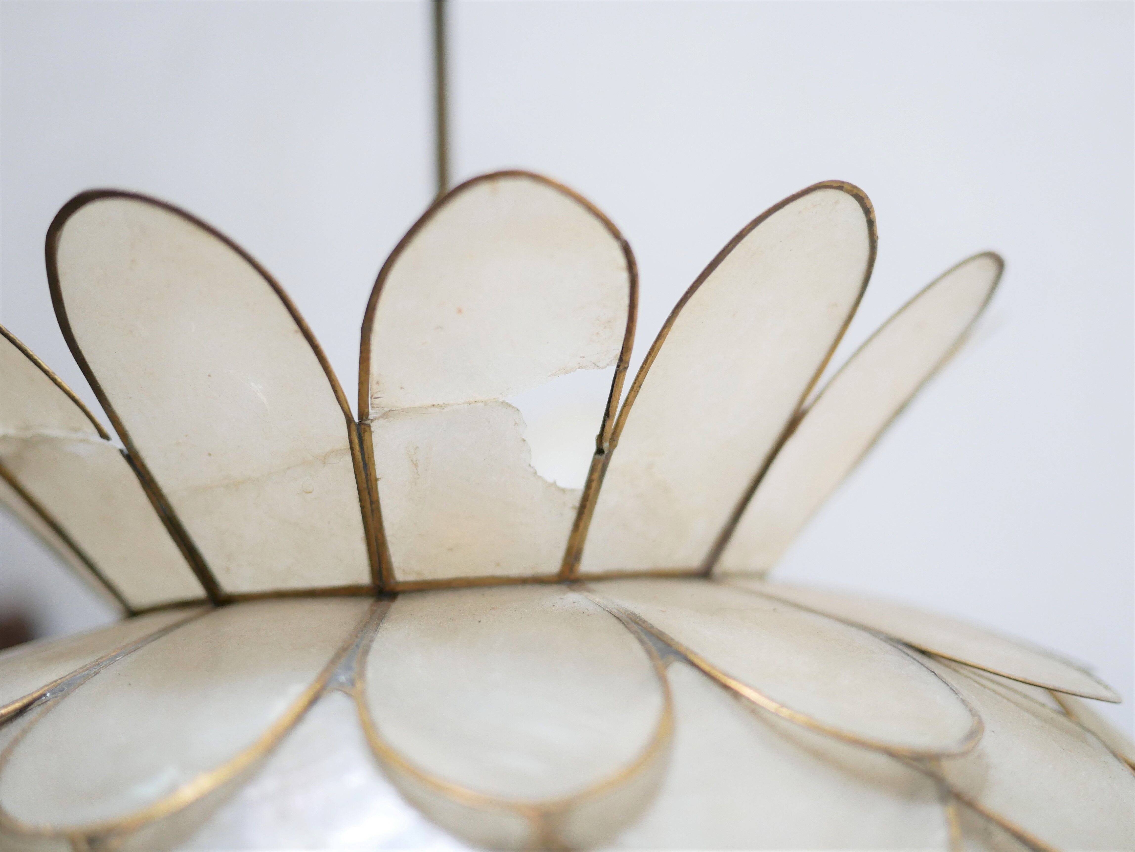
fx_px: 1312
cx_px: 568
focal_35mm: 40
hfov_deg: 46.8
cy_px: 426
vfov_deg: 36.0
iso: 640
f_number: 1.7
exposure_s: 1/60
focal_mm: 20
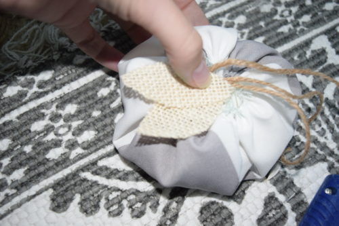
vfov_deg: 33.0
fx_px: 381
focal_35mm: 40
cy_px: 113
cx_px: 170
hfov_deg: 47.9
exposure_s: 1/20
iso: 800
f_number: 4.5
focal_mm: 27
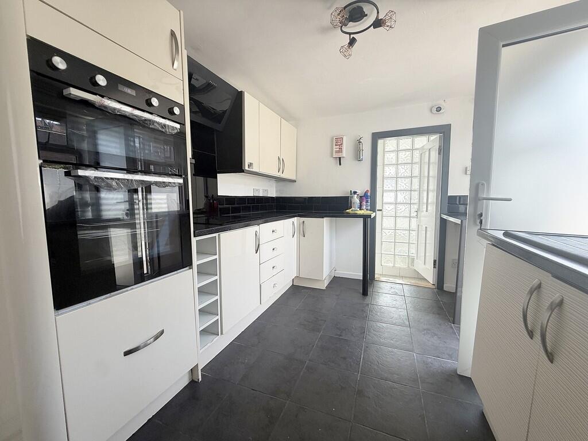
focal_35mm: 14
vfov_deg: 85.7
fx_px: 238
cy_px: 220
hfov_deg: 102.1
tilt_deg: -5.6
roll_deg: +0.4
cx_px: 294
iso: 64
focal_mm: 2.22
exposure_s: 1/159
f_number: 2.2
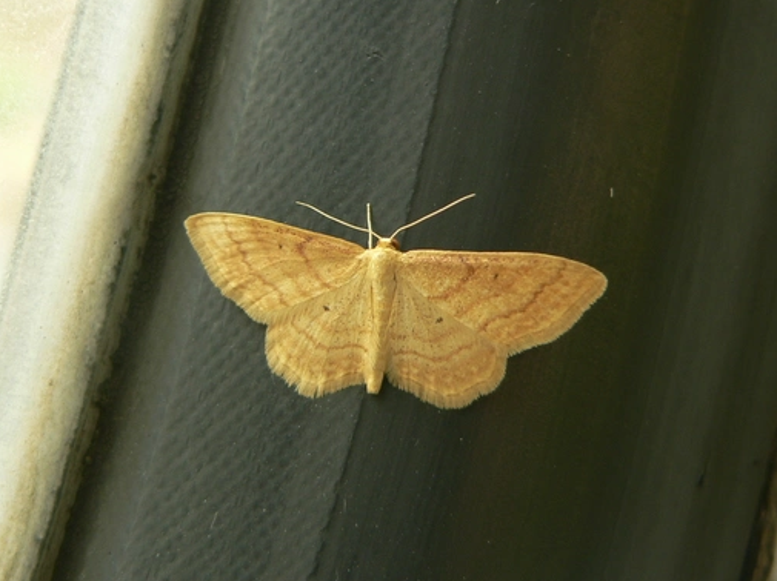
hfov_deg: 18.9
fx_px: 2333
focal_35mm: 104
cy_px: 229
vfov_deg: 14.2
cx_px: 348
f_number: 2.8
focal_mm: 13.6
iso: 80
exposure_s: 1/60
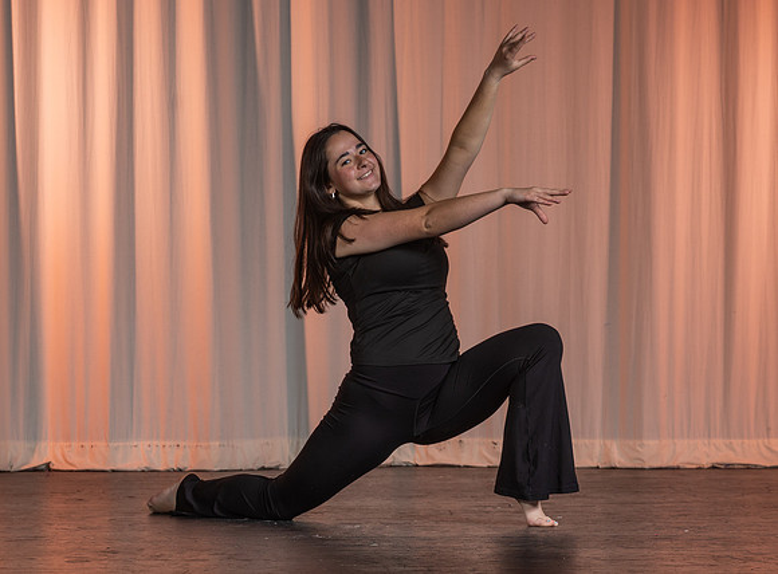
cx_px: 419
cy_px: 391
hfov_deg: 16.8
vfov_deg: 12.4
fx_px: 2633
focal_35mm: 118
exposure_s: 1/160
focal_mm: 70
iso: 125
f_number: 6.3
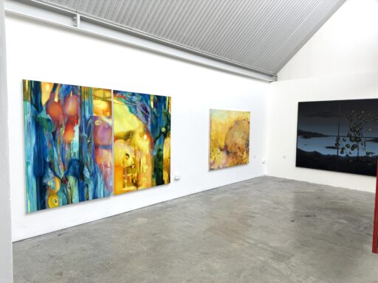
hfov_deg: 71.6
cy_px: 142
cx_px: 189
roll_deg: -1.4
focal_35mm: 24
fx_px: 262
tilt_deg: -3.9
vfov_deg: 56.8
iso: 80
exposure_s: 1/448
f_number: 1.78
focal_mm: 6.76
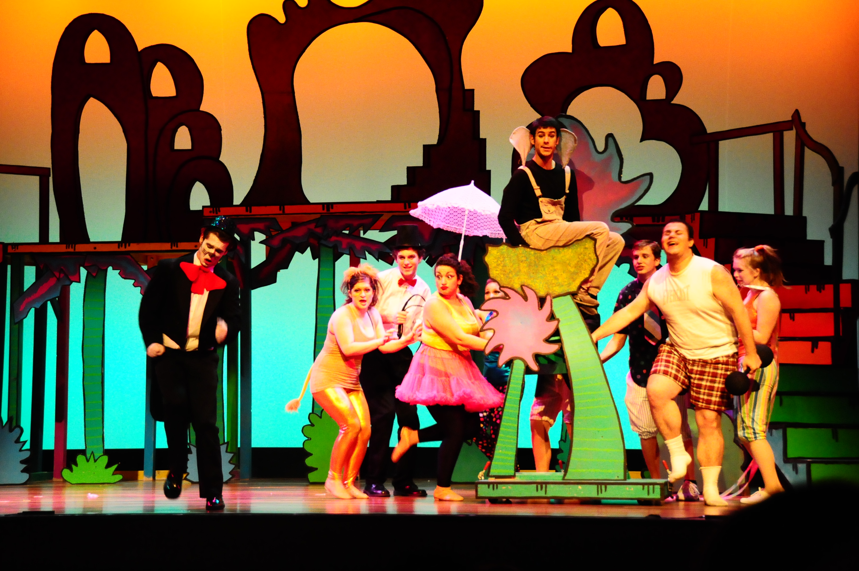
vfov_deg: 18.1
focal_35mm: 75
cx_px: 430
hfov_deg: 27.0
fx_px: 1787
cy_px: 286
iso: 3200
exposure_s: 1/100
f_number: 4.8
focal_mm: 50
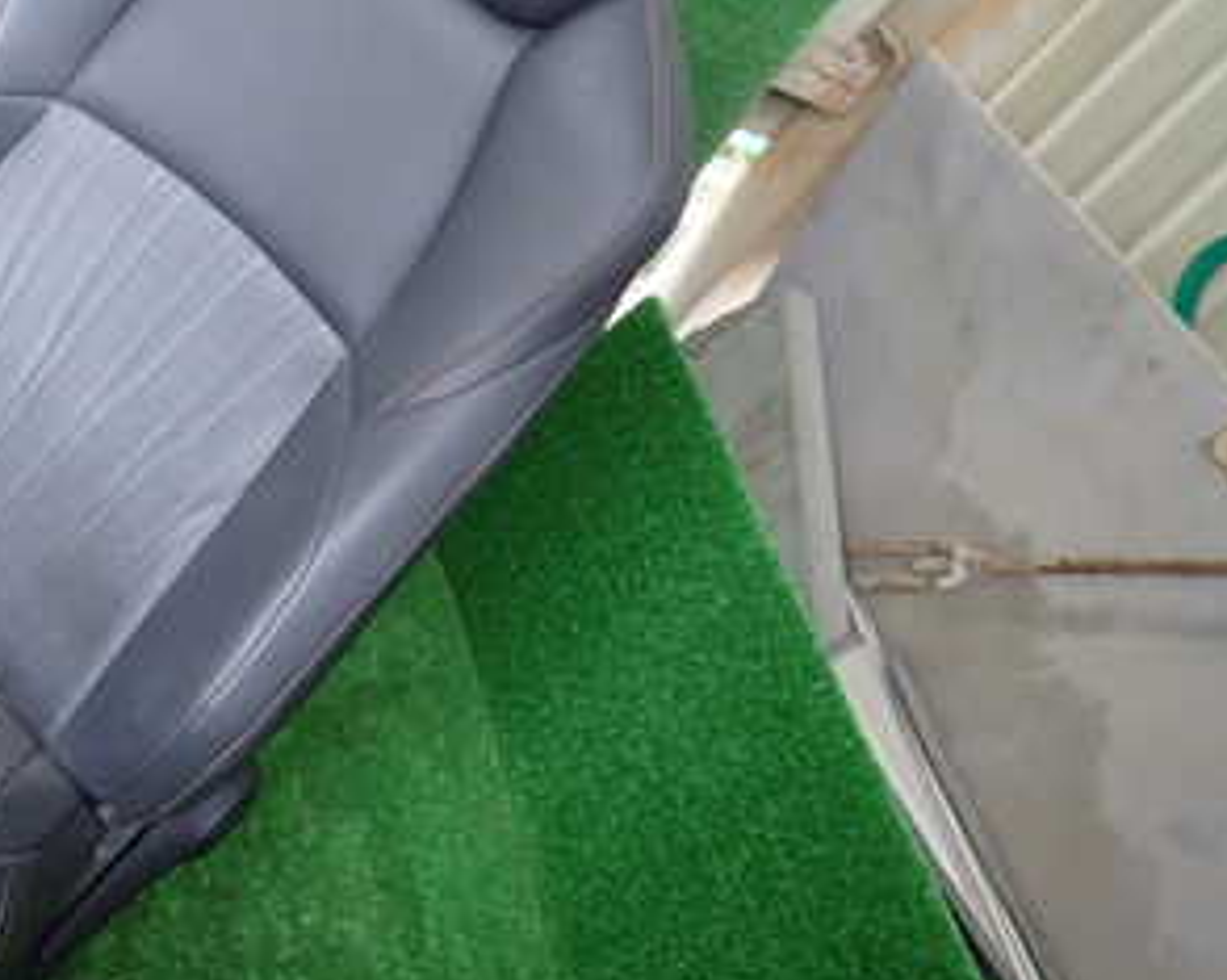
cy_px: 436
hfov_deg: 34.3
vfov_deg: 30.2
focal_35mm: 50
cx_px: 25
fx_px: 1815
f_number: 2
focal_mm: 4.5
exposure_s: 1/80
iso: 200
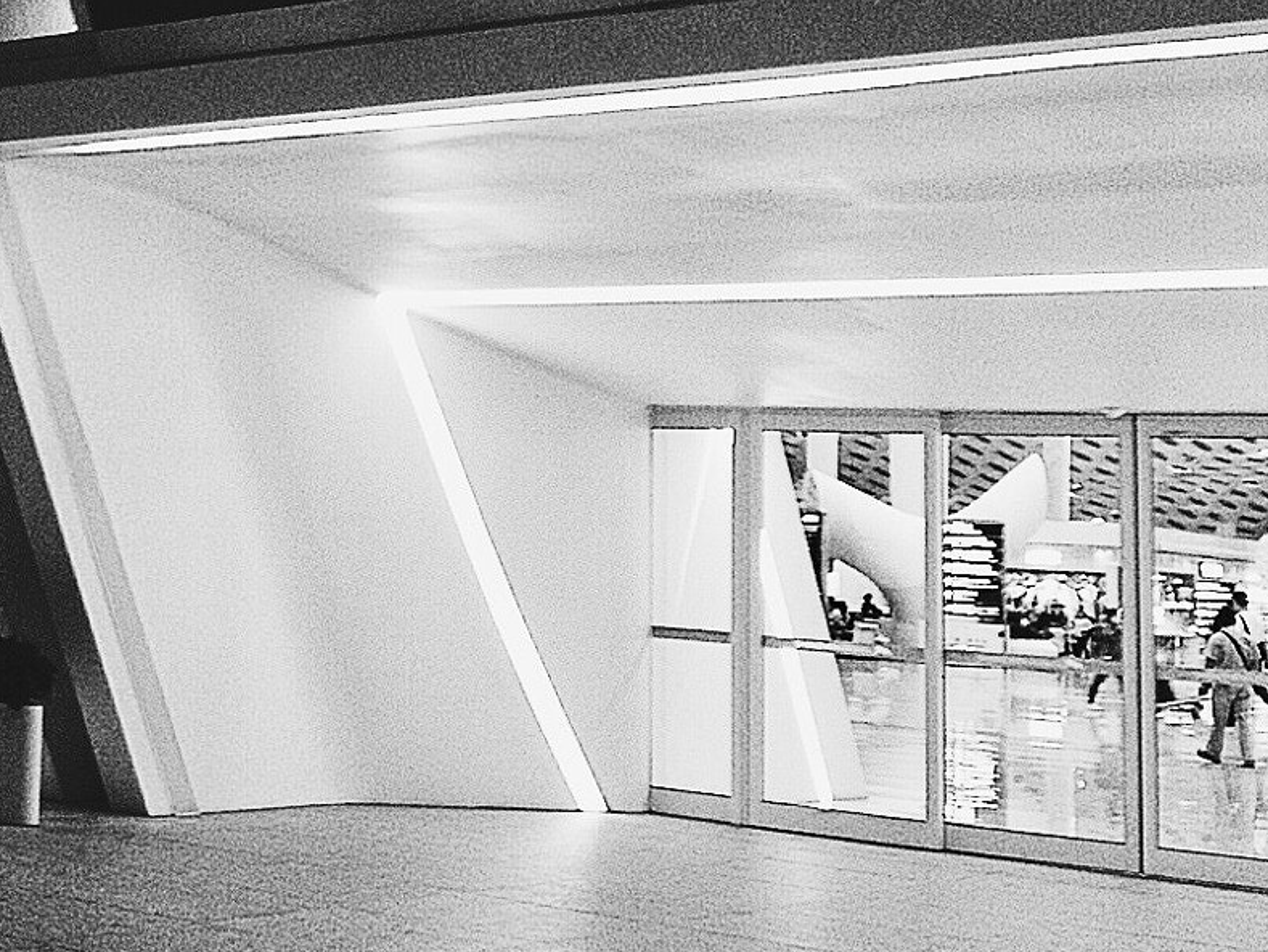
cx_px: 43
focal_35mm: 71
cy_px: 135
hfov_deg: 26.2
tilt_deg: +8.7
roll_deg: -4.0
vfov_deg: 20.4
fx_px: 2601
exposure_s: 1/20
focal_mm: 4.28
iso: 100
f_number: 2.4
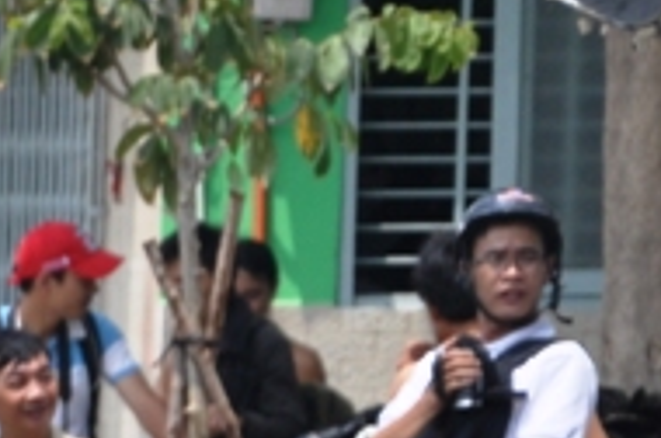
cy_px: 1022
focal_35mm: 687
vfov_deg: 2.0
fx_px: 12587
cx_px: -661
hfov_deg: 3.0
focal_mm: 85
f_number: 9
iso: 200
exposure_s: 1/320
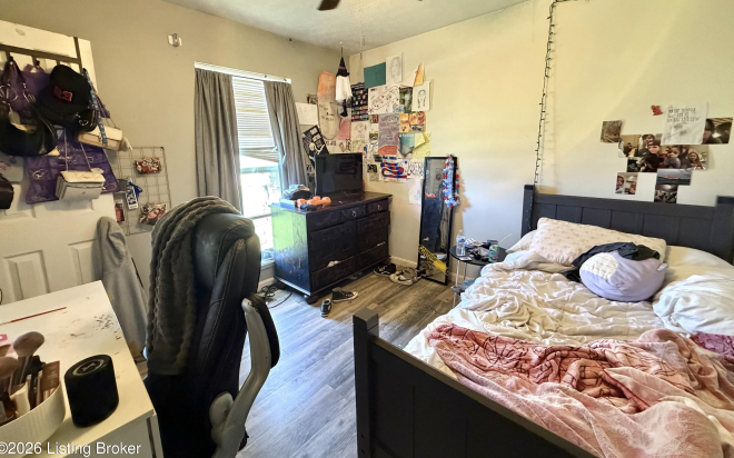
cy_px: 196
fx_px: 300
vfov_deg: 74.3
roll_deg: +1.5
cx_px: 365
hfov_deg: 101.5
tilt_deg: -9.2
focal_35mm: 15
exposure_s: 1/60
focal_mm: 2.22
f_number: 2.2
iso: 800
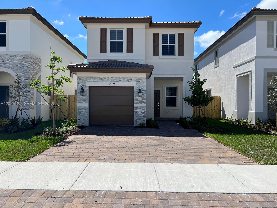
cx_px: 138
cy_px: 104
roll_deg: -0.1
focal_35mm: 26
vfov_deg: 53.1
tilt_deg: -1.1
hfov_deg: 67.3
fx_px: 208
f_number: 1.5
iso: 50
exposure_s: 1/5587
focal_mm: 5.7
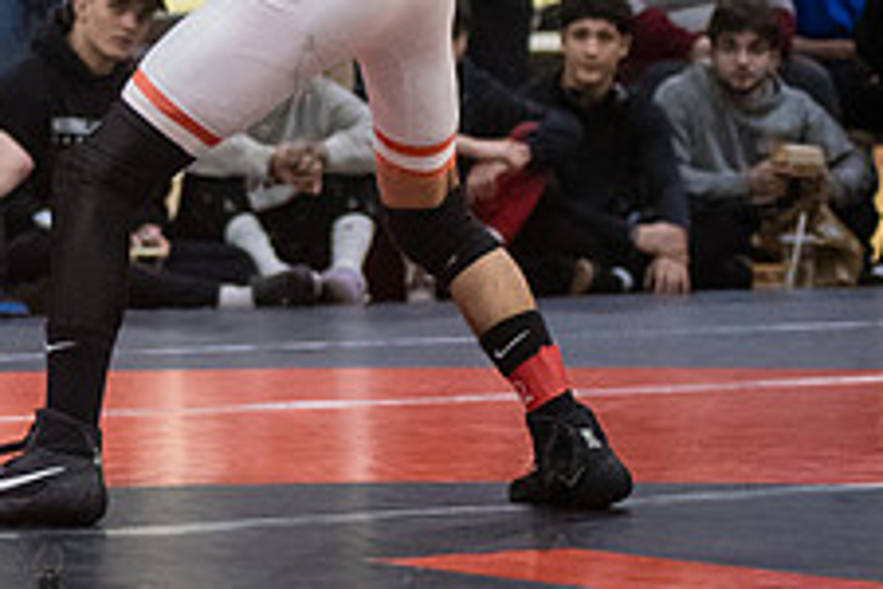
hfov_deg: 9.3
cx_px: -200
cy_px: -88
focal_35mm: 218
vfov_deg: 6.3
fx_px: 5347
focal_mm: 80
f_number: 3.2
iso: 8000
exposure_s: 1/500
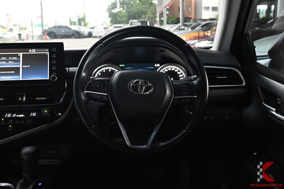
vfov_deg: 33.4
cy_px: 94
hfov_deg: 48.5
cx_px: 142
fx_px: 315
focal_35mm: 40
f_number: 5.6
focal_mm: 27
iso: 2200
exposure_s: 1/30
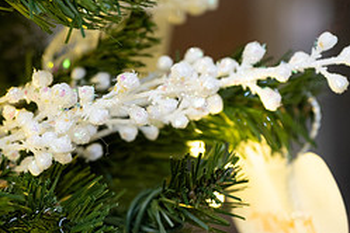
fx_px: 1429
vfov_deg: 9.3
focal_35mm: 147
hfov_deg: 13.9
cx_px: 93
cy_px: 121
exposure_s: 1/320
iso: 1000
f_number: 4
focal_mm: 63
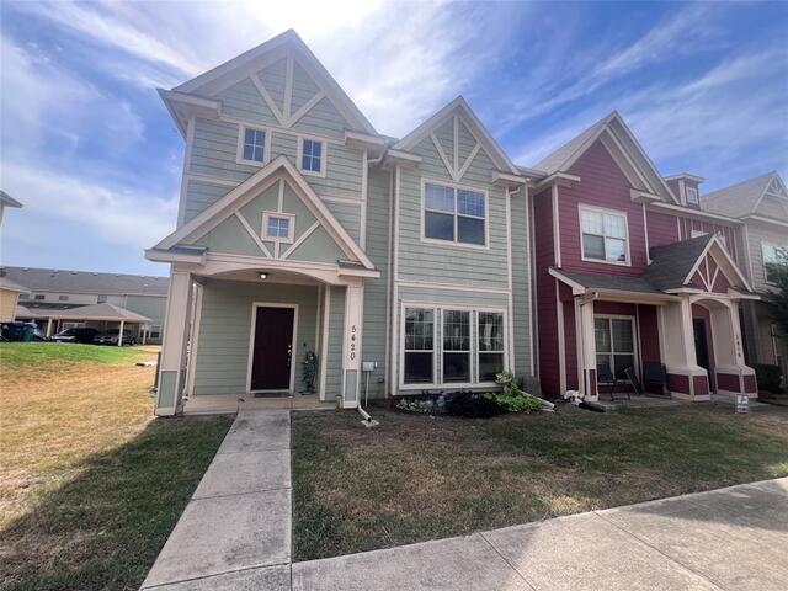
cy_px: 296
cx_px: 394
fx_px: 296
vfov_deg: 89.9
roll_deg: -1.8
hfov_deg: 106.2
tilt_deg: +7.5
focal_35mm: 13
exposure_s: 1/704
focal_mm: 1.57
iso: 32
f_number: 1.8
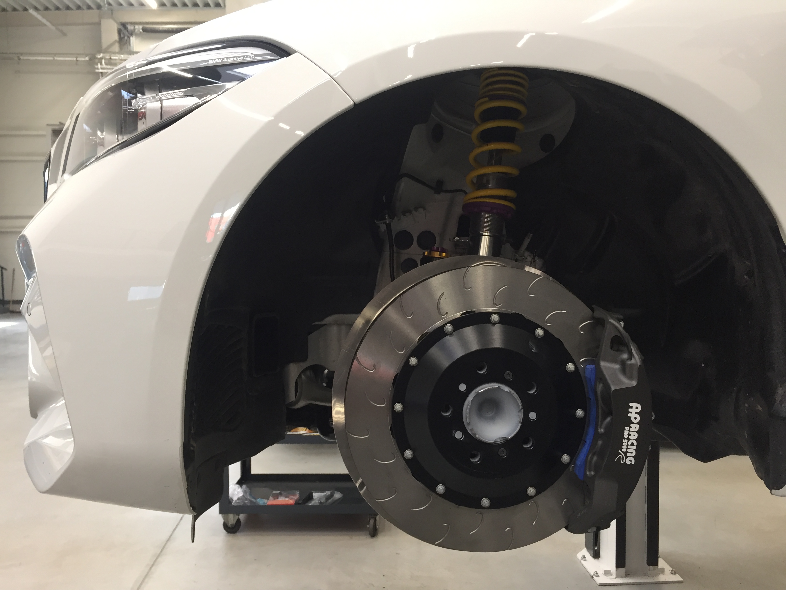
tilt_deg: -4.6
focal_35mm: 29
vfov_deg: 48.2
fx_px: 658
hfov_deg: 61.7
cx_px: 393
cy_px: 295
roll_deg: +1.1
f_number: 2.2
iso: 100
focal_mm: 4.15
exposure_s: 1/33
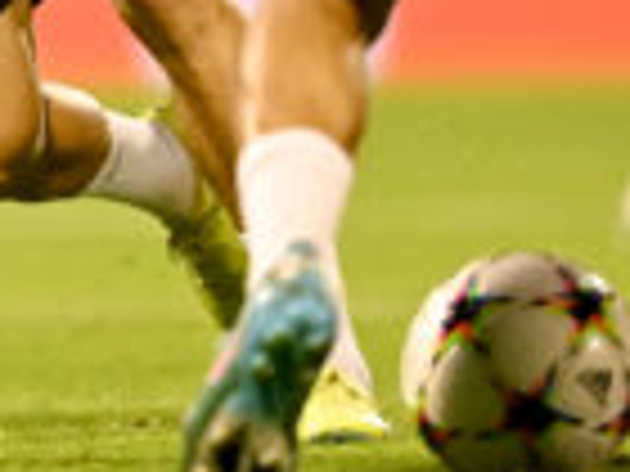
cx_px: -306
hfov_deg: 1.0
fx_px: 37400
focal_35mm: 2055
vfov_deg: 0.7
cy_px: -503
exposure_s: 1/1000
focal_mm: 400
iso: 3200
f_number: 2.8
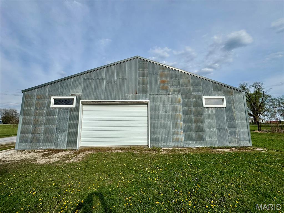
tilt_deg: +7.3
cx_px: 142
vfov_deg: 85.7
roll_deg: +0.3
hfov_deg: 102.1
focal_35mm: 14
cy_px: 106
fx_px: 115
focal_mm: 2.22
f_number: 2.2
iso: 50
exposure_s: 1/2985
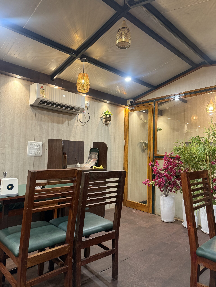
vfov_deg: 71.6
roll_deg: -1.8
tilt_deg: +2.3
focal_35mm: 24
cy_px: 144
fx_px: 200
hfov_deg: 56.8
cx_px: 108
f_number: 1.78
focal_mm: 6.76
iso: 320
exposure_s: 1/50
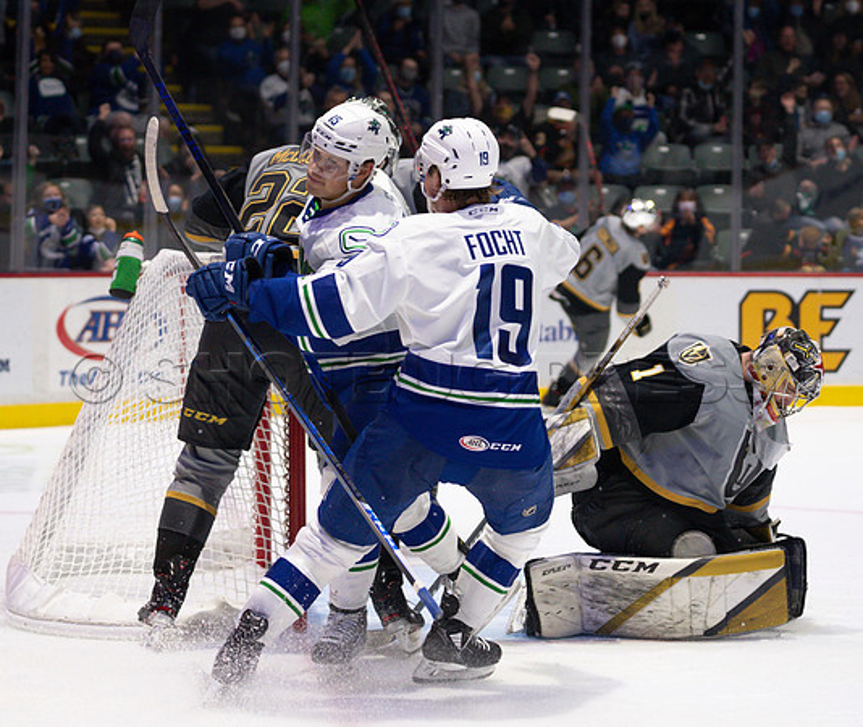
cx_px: 485
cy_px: 247
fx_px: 2905
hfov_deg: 16.9
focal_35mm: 111
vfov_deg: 14.2
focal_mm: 70
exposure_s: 1/1000
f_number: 2.8
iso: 2000
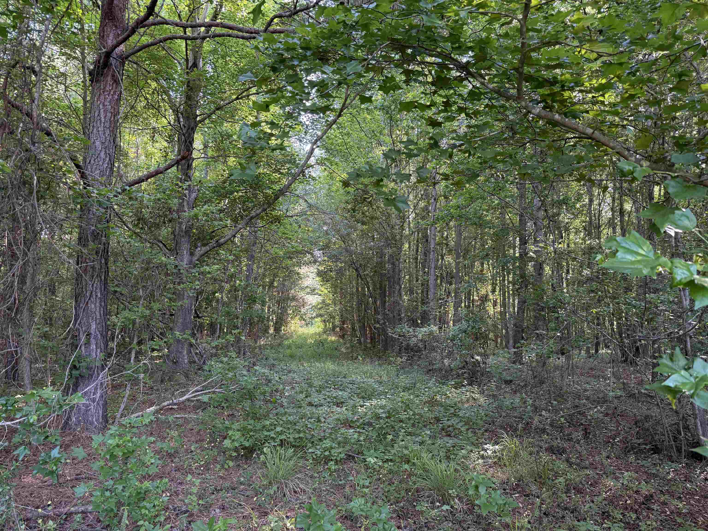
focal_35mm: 24
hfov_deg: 71.6
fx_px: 491
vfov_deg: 56.8
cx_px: 354
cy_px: 266
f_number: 1.78
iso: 200
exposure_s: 1/73
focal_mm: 6.76
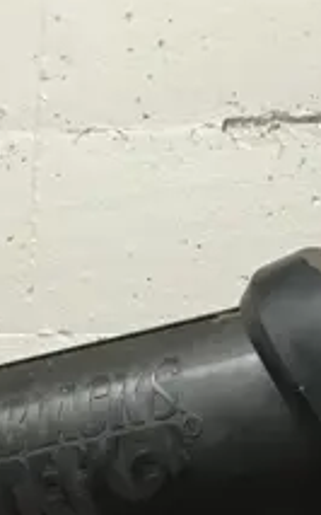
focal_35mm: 148
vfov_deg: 14.1
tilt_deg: +7.6
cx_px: 299
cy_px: 324
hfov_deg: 8.8
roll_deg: -3.4
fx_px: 2073
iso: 80
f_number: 2.2
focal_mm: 4.15
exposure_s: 1/17
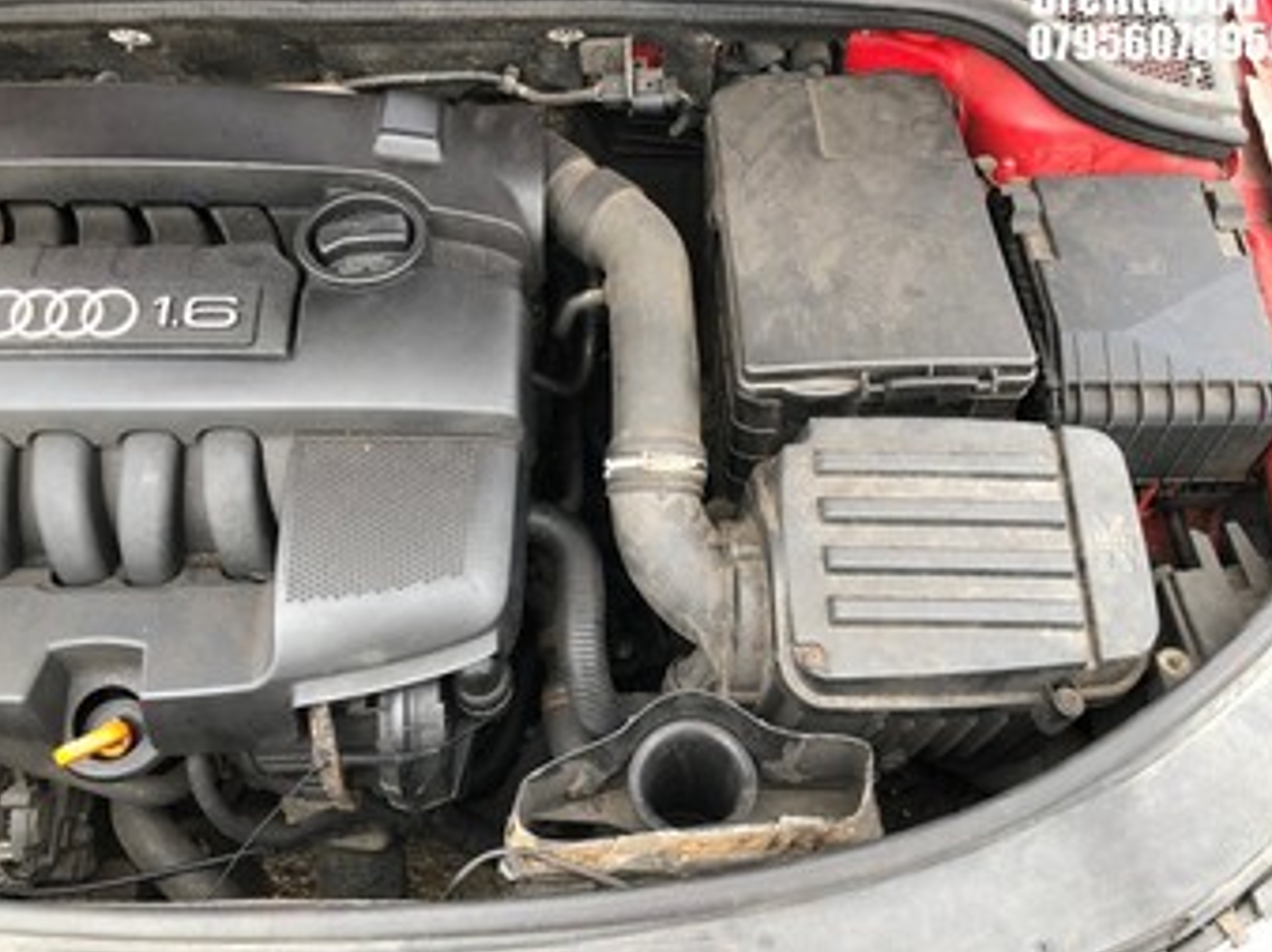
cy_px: 463
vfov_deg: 48.2
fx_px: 1065
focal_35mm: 29
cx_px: 640
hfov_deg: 61.7
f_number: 1.8
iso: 40
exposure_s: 1/120
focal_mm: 4
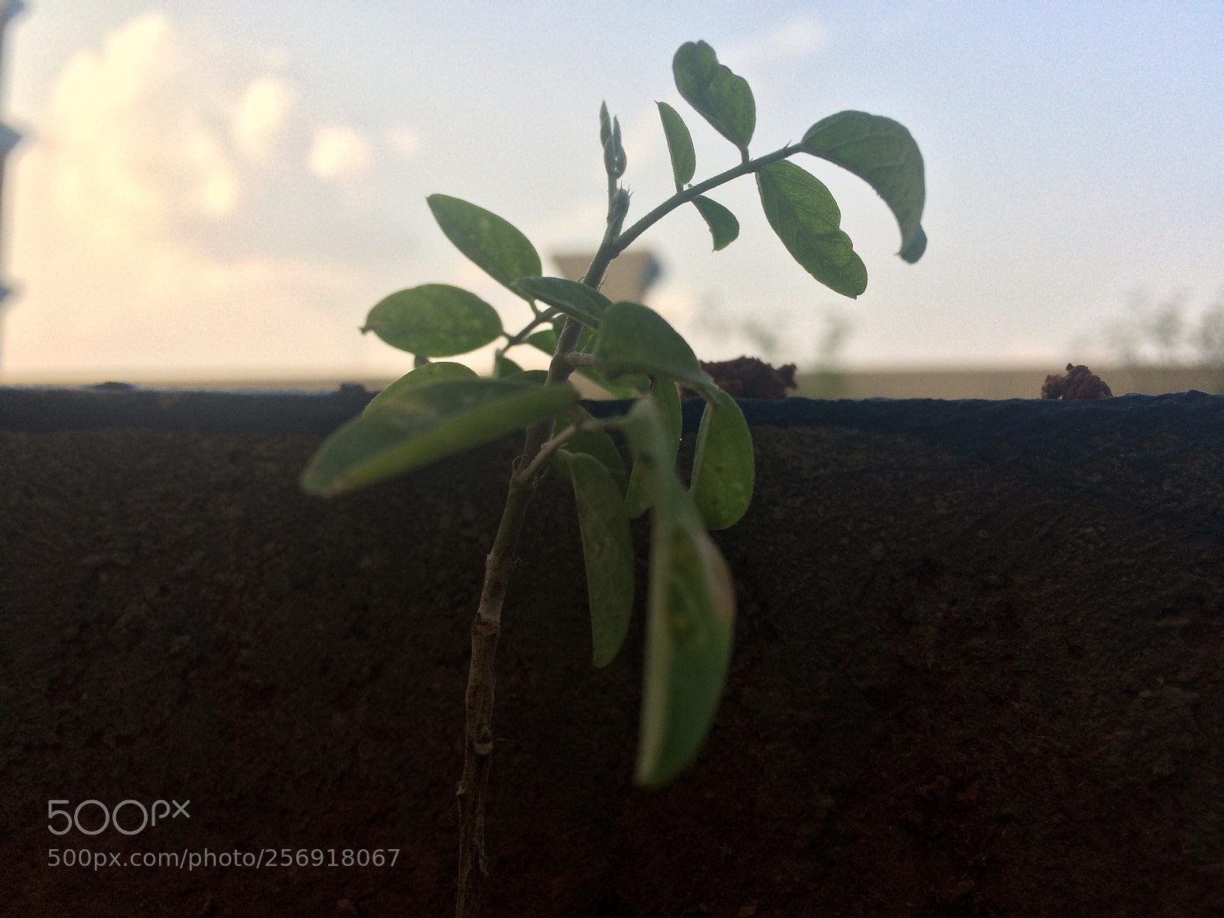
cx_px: 612
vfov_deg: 48.2
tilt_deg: +0.7
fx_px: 1025
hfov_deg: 61.7
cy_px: 459
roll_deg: -0.8
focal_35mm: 29
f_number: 2.2
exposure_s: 1/339
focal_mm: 4.15
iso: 32
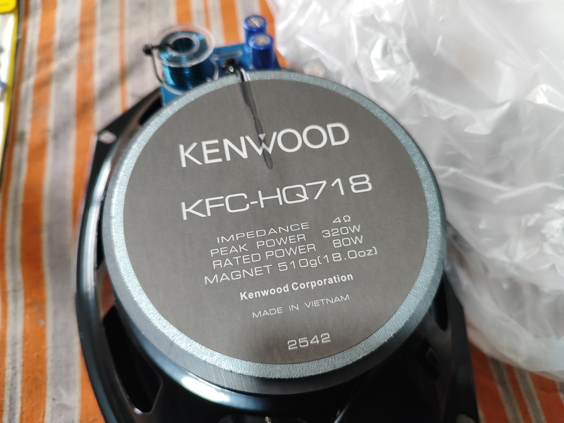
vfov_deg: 56.8
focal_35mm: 24
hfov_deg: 71.6
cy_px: 212
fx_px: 391
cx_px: 282
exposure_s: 1/100
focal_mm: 5.89
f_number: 1.89
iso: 898
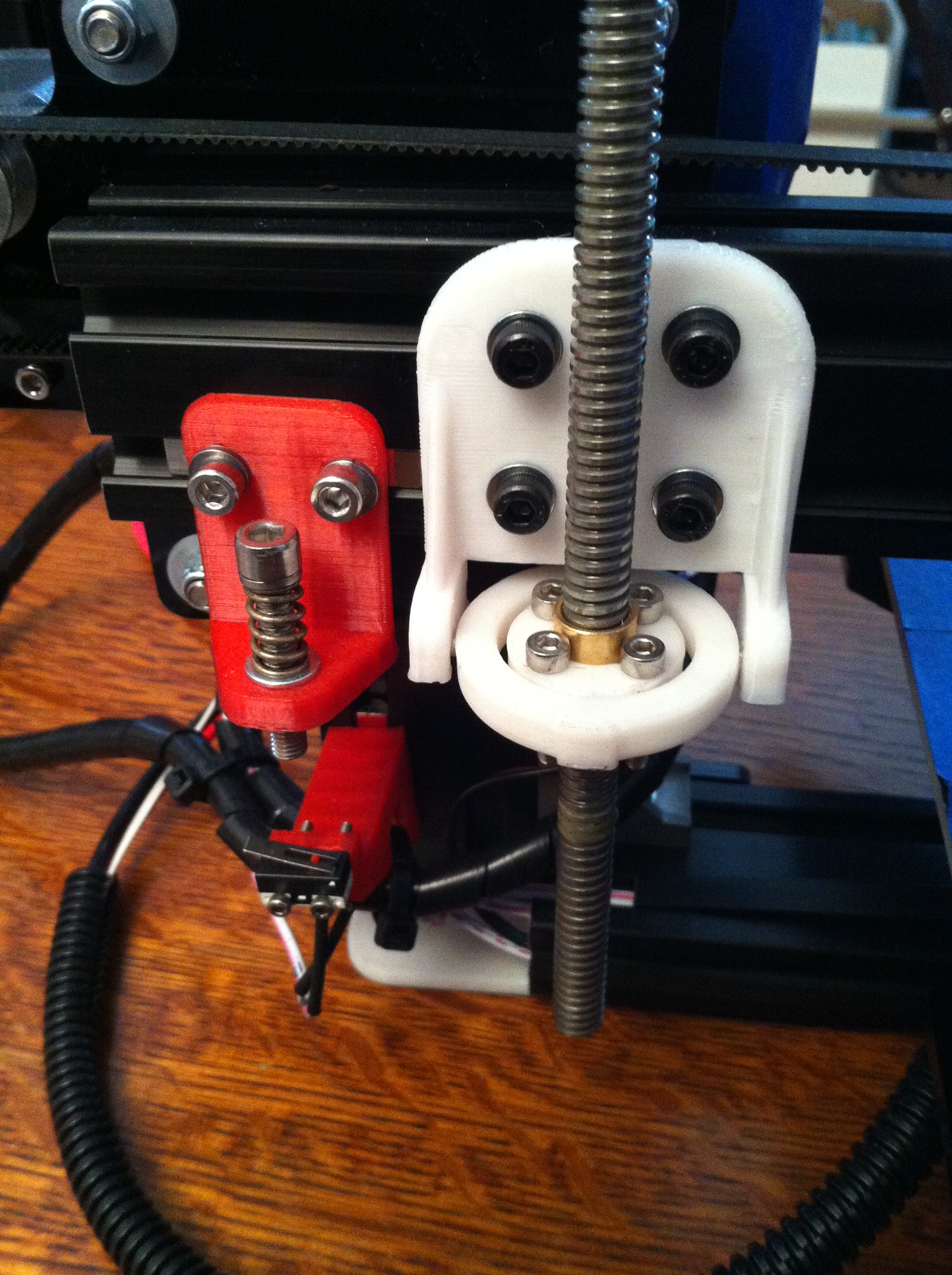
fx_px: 1287
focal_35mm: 35
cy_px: 638
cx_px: 476
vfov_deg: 52.7
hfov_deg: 40.6
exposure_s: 1/15
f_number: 2.8
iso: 400
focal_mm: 3.85
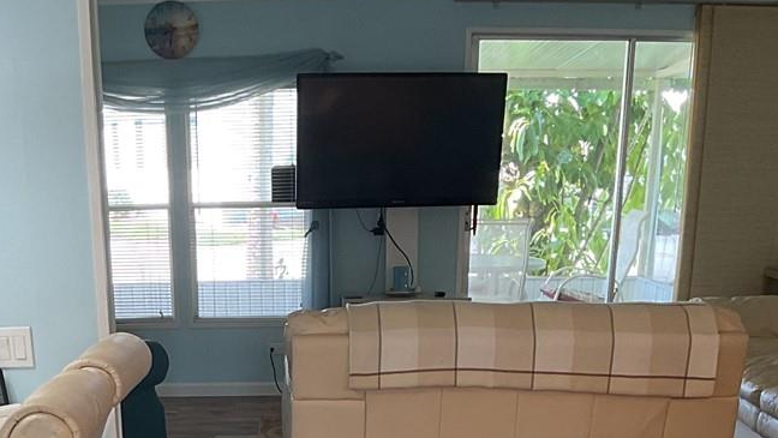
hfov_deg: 27.0
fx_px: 1610
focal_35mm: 78
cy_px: 634
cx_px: 261
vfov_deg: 14.6
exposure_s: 1/60
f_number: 1.8
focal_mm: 3
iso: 50
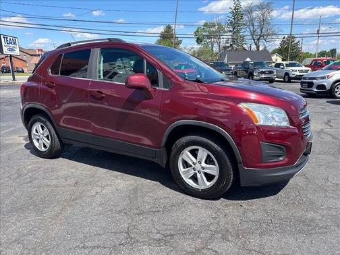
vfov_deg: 53.1
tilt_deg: -13.4
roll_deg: +1.4
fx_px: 255
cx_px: 170
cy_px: 128
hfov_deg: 67.3
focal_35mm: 26
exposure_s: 1/1695
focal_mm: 5.96
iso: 50
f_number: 1.6
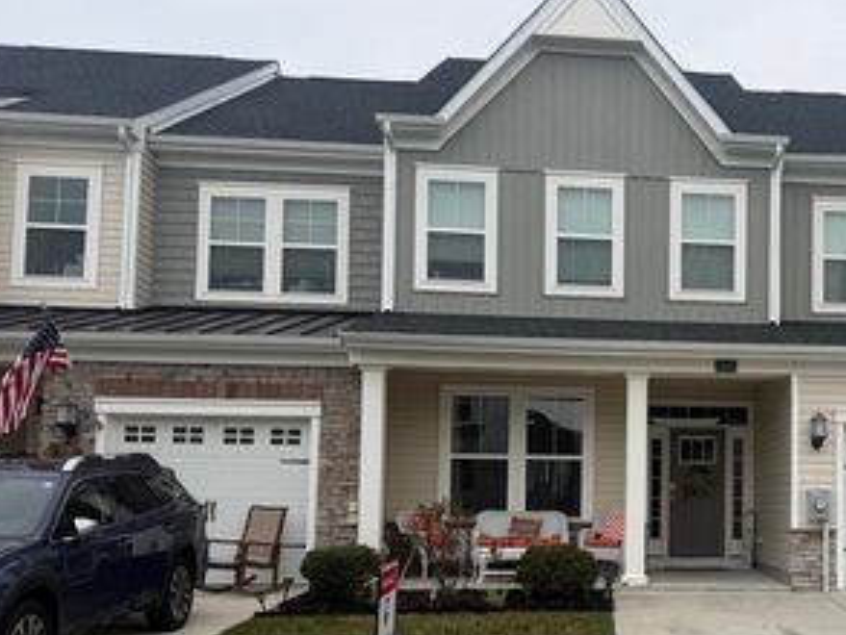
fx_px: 1002
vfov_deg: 34.7
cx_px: 699
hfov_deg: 43.2
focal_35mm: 41
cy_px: 440
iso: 80
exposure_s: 1/4405
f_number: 1.78
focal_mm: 6.76
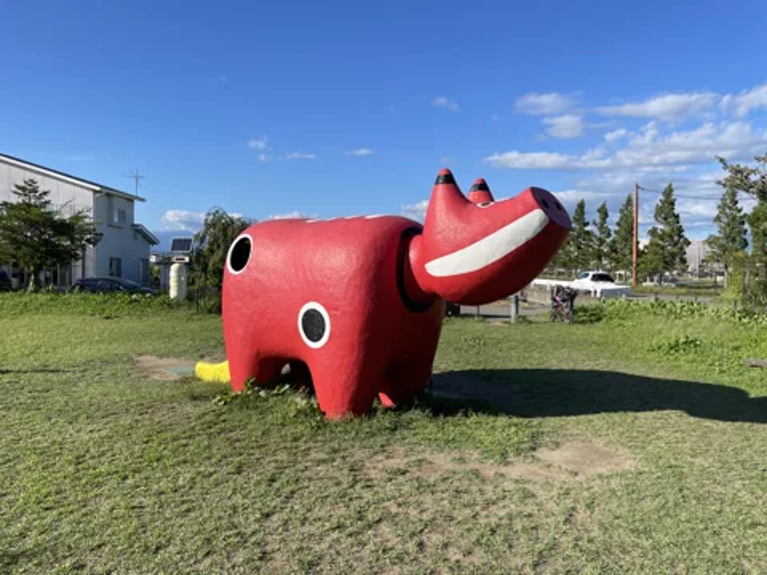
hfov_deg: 67.3
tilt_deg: -4.1
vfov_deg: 53.1
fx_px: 576
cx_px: 384
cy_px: 288
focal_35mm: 26
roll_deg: -0.3
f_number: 1.6
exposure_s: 1/2564
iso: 32
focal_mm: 4.2
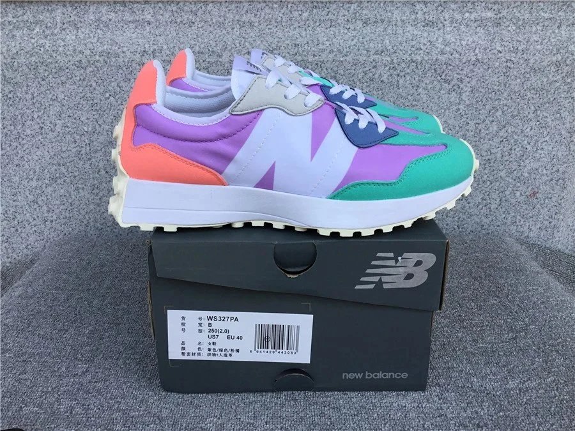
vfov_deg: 45.4
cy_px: 216
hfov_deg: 58.4
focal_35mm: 31
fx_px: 515
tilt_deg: -20.7
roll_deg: +1.0
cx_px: 288
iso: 25
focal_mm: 3.3
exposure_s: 1/476
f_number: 2.4
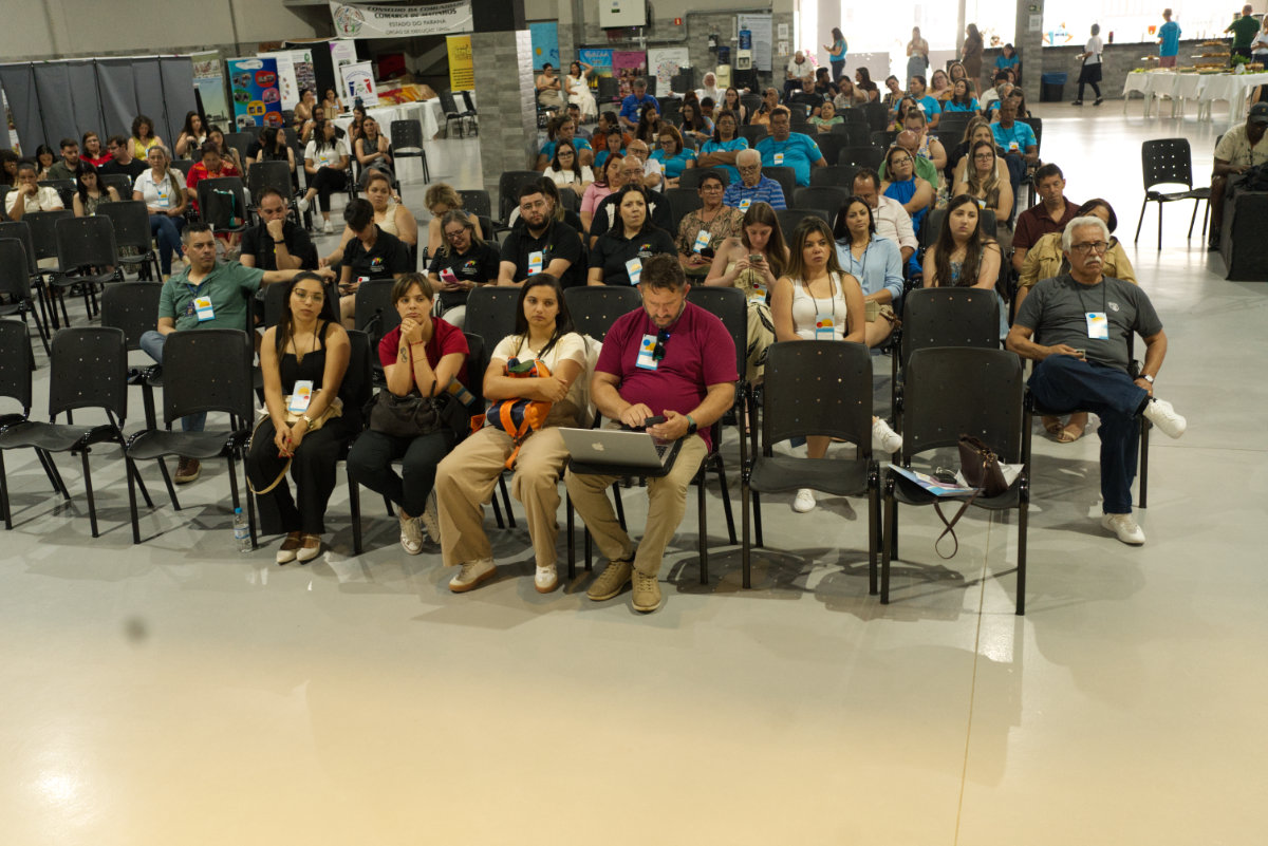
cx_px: 634
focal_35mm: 35
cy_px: 423
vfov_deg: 37.9
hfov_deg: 54.4
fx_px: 1233
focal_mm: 35
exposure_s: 1/80
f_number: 3.5
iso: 5000
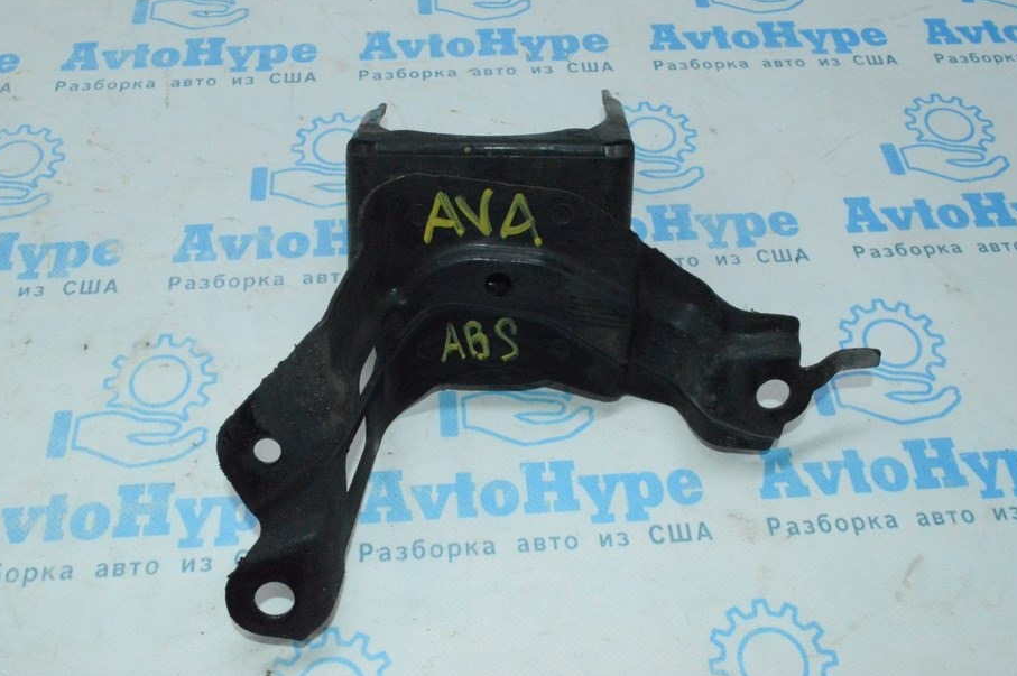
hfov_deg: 53.6
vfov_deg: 37.2
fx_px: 1004
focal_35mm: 36
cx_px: 457
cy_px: 299
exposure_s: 1/200
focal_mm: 21
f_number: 16
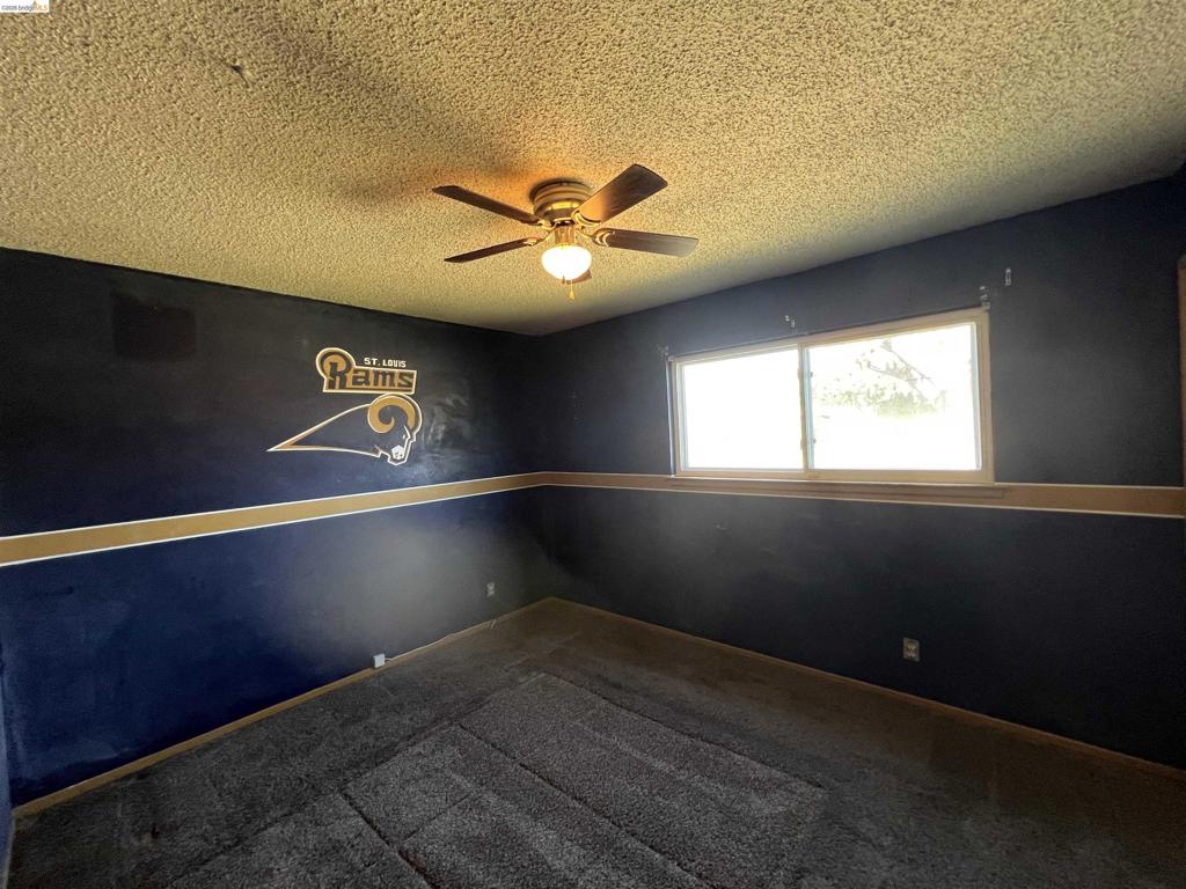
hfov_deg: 106.2
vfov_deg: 89.9
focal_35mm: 13
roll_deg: +3.0
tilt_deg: -0.8
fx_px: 445
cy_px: 444
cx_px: 593
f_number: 1.8
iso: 200
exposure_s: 1/60
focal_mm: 1.57
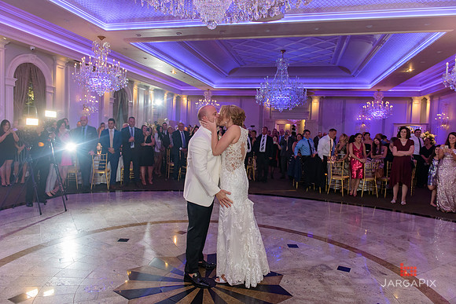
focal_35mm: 26
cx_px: 228
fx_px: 329
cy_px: 152
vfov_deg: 49.6
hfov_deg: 69.4
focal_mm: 26
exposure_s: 1/125
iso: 1600
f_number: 3.2
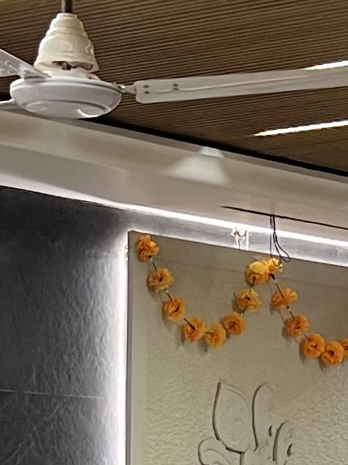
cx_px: 116
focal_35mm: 160
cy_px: 696
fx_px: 2145
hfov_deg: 9.3
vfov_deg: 11.8
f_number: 1.5
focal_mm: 5.7
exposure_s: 1/50
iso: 80
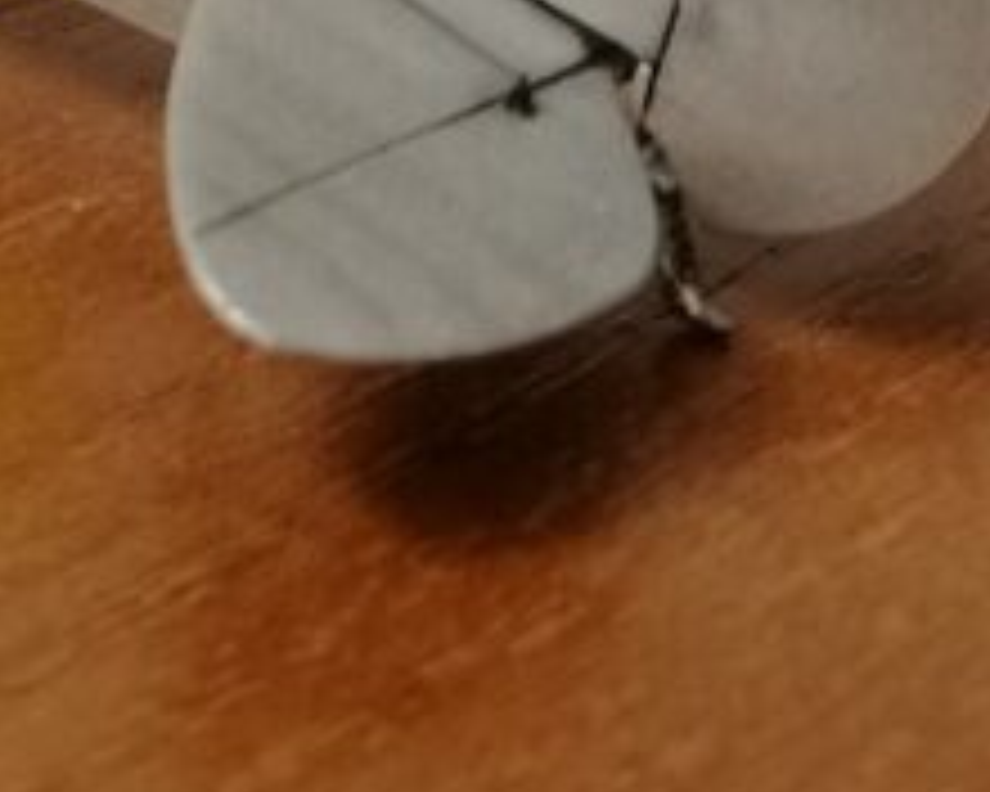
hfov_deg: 12.0
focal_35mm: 150
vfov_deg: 9.9
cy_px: -544
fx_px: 4395
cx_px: -657
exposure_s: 1/33.3
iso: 250
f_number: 1.8
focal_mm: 3.95
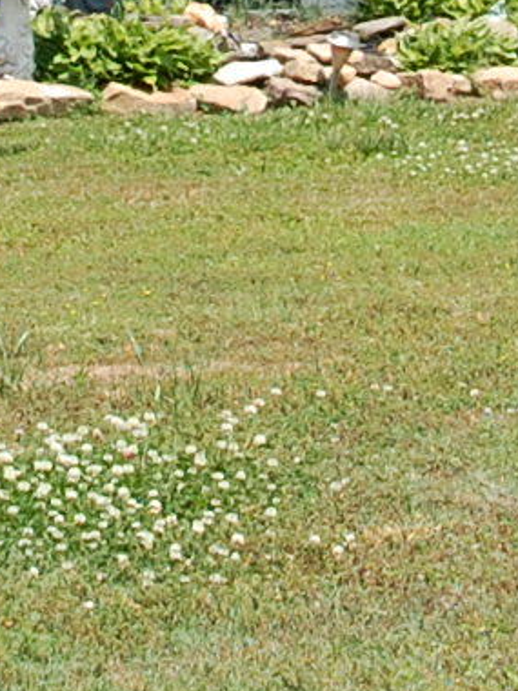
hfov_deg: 6.0
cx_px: 222
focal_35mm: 248
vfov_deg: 7.8
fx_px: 4945
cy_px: -384
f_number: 9
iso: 200
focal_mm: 29
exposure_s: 1/320
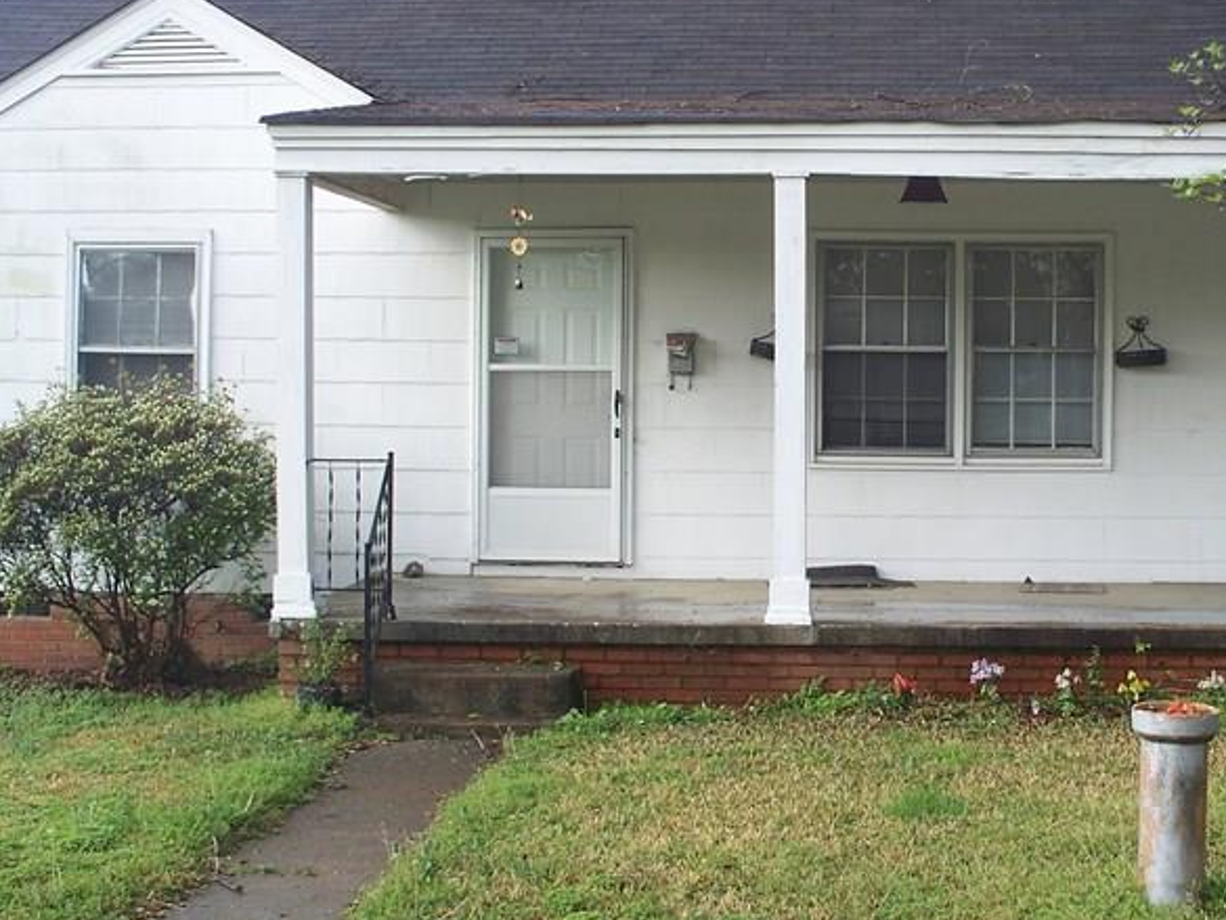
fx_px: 2232
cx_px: 834
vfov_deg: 23.2
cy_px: 337
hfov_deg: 30.5
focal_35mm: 63
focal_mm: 7.54
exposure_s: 1/200
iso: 80
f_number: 2.8
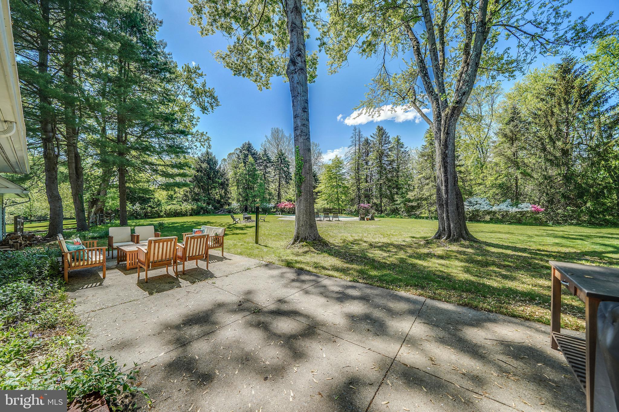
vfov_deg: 90.0
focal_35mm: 12
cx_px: 310
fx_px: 206
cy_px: 206
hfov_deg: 112.6
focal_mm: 12
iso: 100
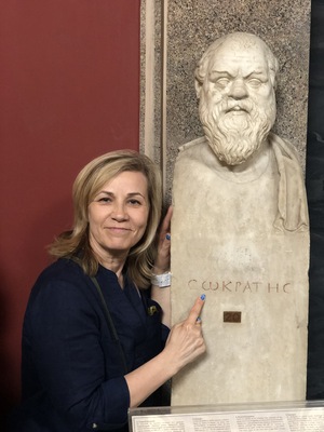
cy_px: 216
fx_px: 649
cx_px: 162
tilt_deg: -5.3
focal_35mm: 52
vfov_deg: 36.8
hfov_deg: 28.0
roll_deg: +0.1
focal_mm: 6
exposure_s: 1/17
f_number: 2.4
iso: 160
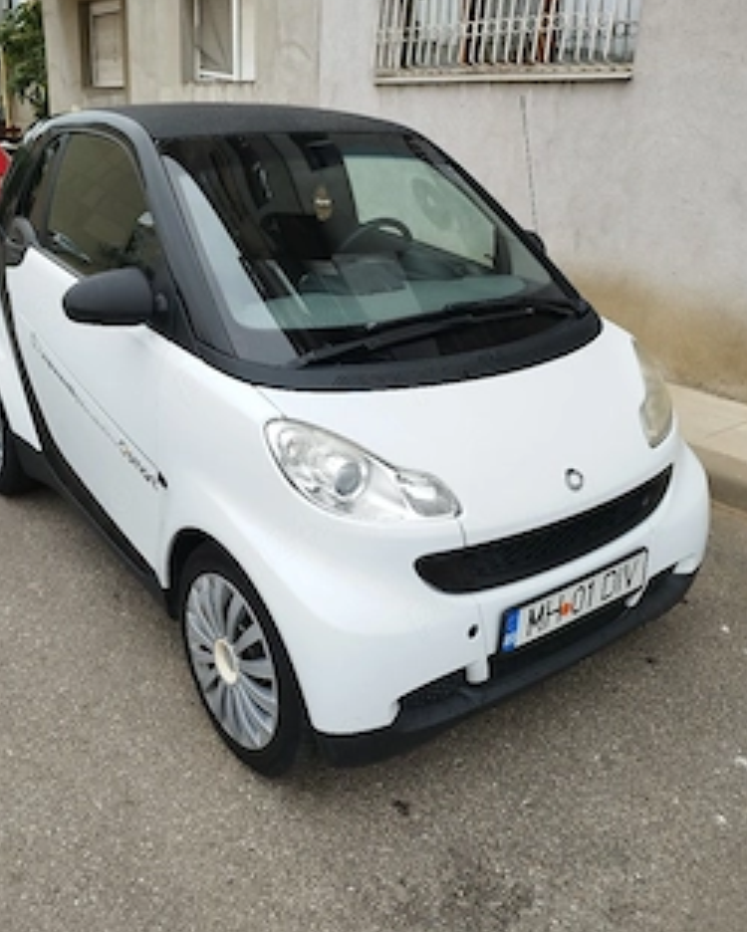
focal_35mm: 30
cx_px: 329
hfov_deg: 48.4
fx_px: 828
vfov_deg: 58.1
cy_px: 358
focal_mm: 5.89
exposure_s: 1/100
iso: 60
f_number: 1.89
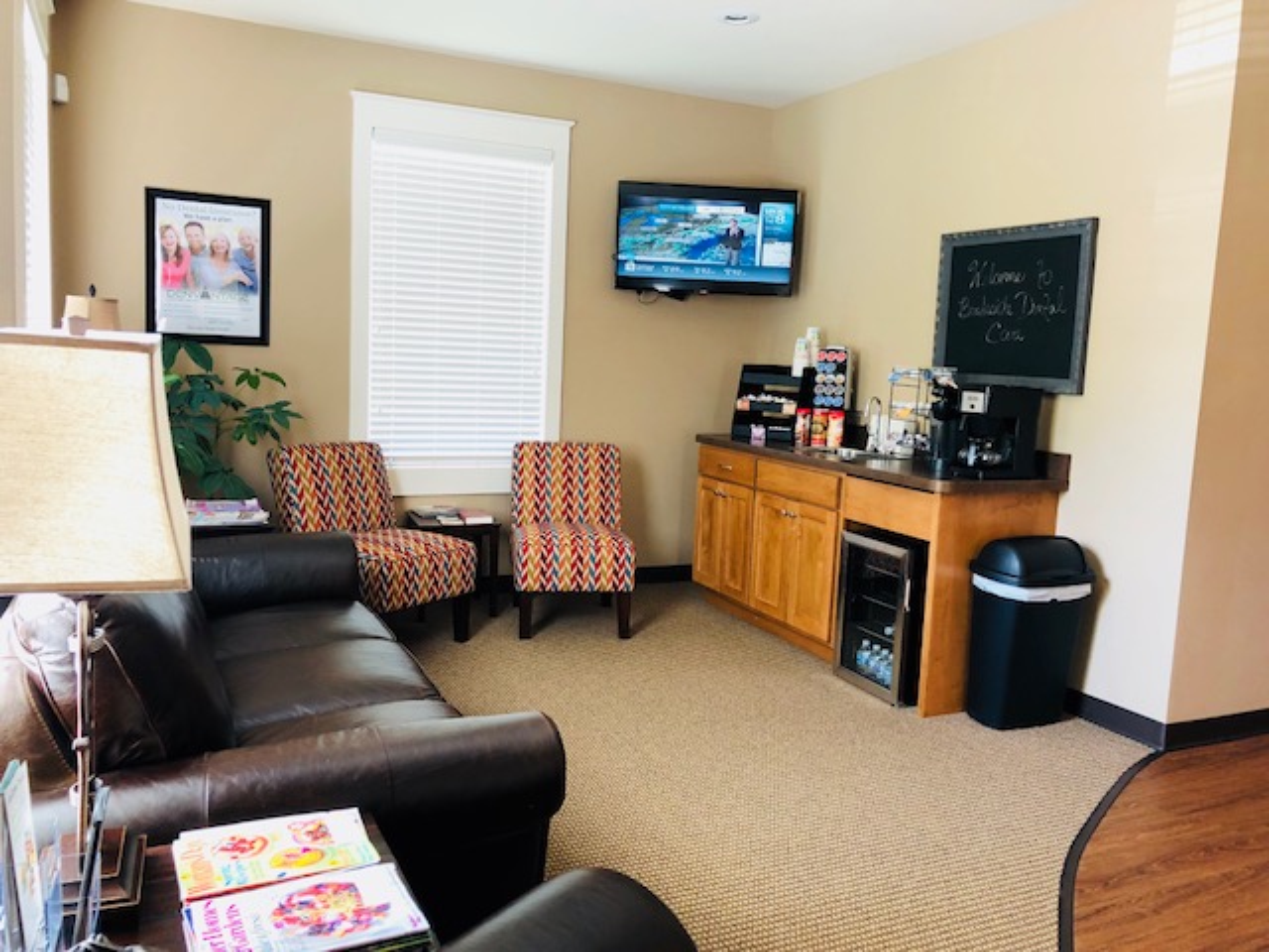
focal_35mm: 28
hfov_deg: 63.4
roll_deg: -2.2
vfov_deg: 49.7
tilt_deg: -6.7
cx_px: 634
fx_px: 1026
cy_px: 476
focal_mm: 3.99
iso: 40
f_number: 1.8
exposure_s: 1/15
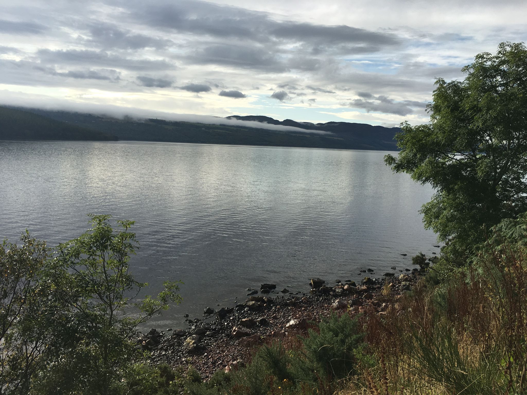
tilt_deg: -6.9
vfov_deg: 48.2
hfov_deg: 61.7
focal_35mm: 29
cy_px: 198
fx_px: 442
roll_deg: -2.6
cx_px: 264
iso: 25
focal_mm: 4.15
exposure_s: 1/1748
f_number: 2.2
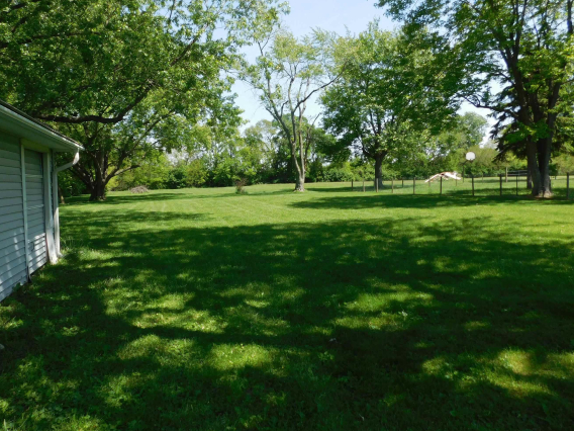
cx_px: 252
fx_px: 448
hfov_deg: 65.1
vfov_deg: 51.3
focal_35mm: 27
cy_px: 196
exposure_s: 1/800
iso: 125
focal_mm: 4
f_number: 3
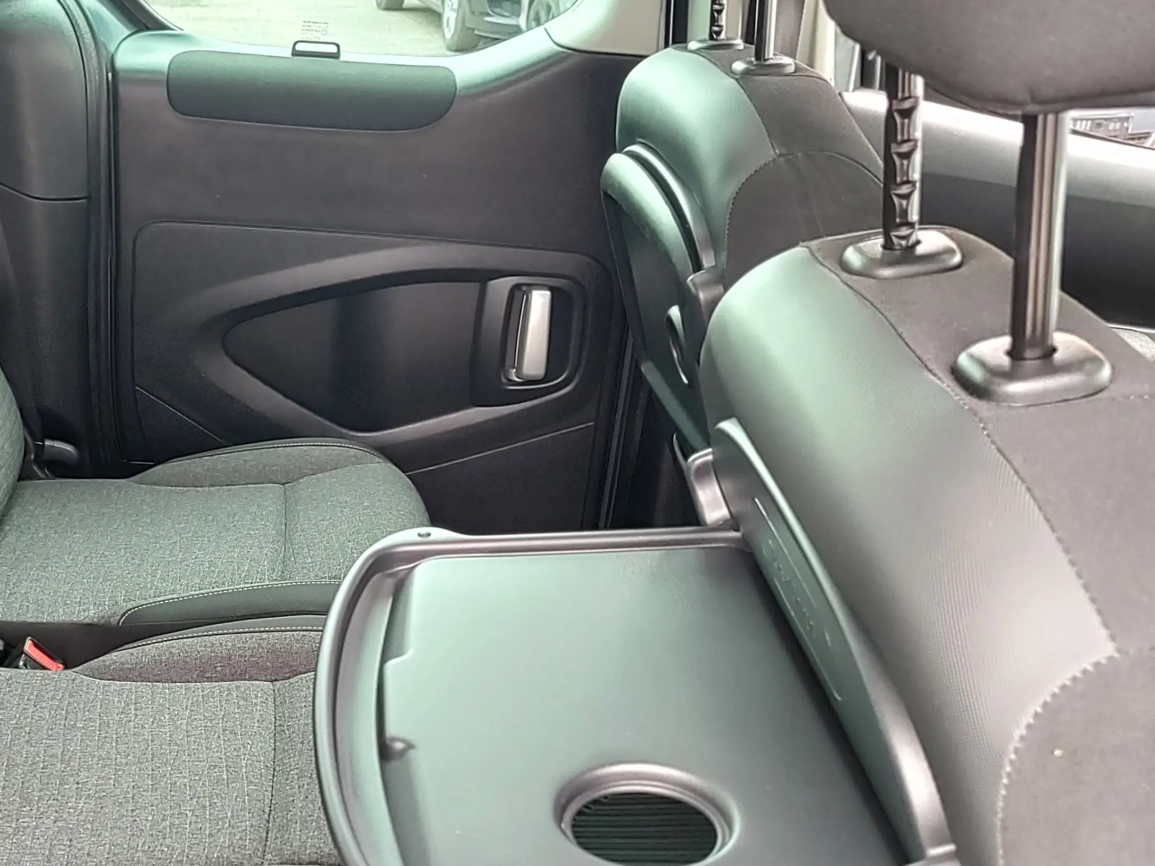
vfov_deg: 33.4
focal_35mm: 42
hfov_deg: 42.1
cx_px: 179
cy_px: 683
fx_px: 1401
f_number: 1.8
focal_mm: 5.56
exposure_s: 1/50
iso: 208
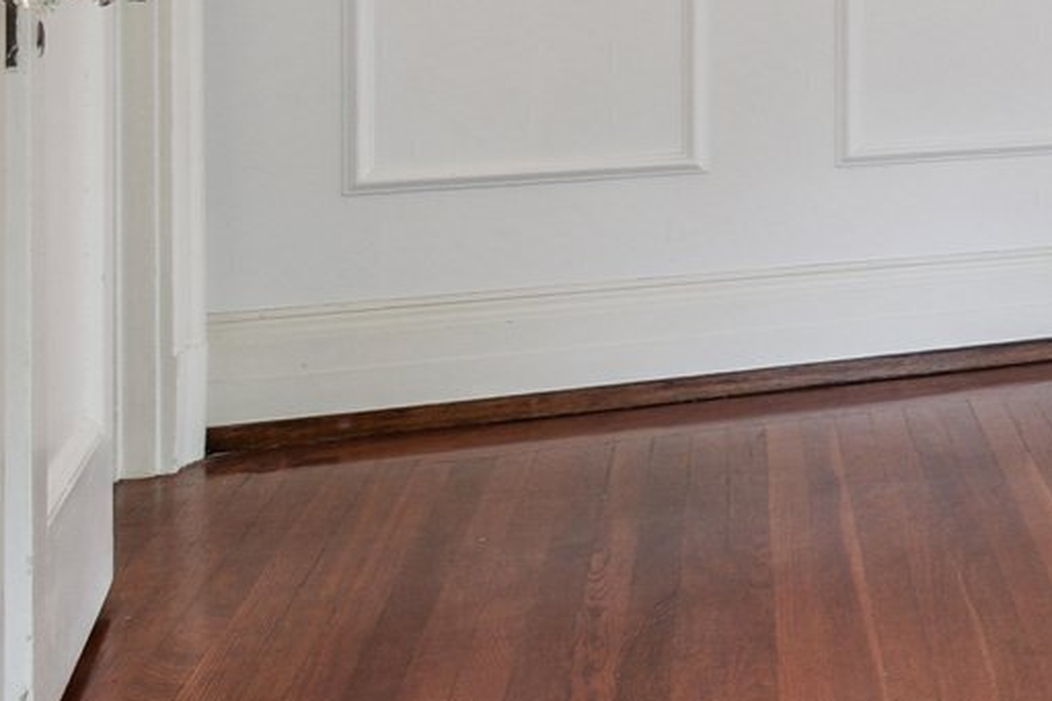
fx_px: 1986
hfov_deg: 18.9
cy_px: -85
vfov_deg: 19.1
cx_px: 2083
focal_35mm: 68
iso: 400
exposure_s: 1/10
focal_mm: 17
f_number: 11
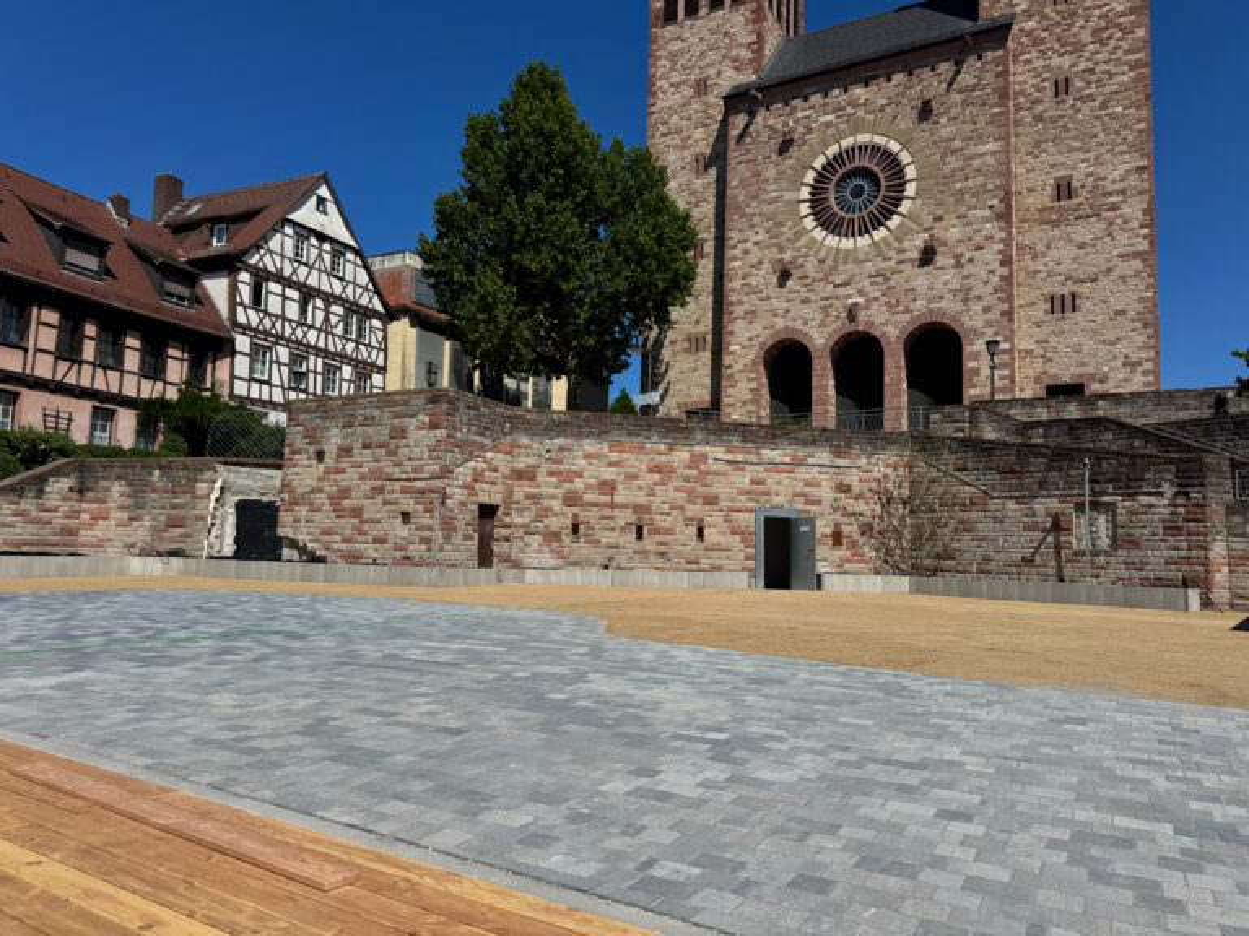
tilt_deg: +5.2
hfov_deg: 71.6
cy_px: 468
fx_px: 866
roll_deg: -1.6
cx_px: 624
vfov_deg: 56.8
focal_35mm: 24
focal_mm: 6.76
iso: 80
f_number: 1.78
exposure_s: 1/9009
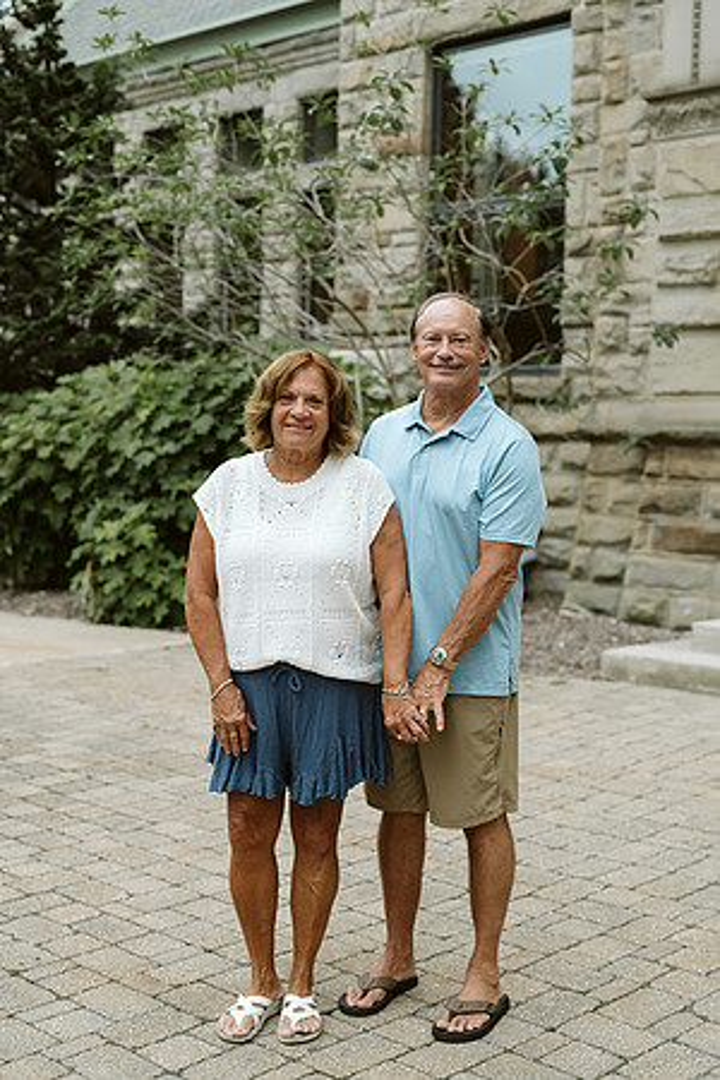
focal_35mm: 50
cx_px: 360
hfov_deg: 27.0
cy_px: 540
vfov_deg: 39.6
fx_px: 1500
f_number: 2.8
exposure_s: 1/320
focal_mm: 50
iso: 640
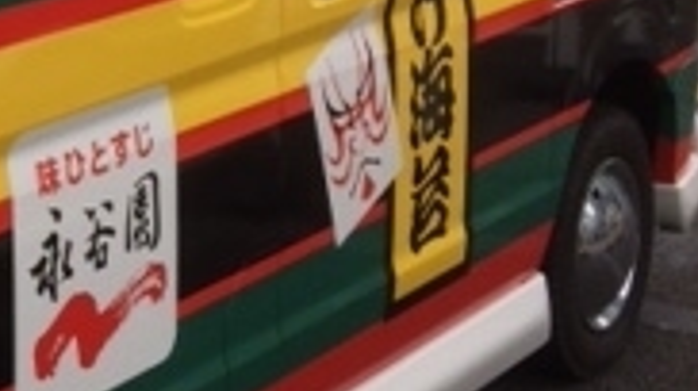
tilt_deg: -6.2
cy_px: -176
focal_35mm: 111
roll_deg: +2.0
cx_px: -215
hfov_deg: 18.0
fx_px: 2053
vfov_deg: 10.5
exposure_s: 1/451
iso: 32
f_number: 2.2
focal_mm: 4.15
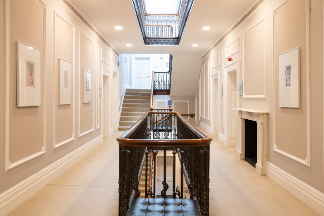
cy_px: 108
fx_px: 270
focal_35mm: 30
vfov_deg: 43.6
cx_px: 162
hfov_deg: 61.9
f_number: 8
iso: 200
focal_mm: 30
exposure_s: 1/6
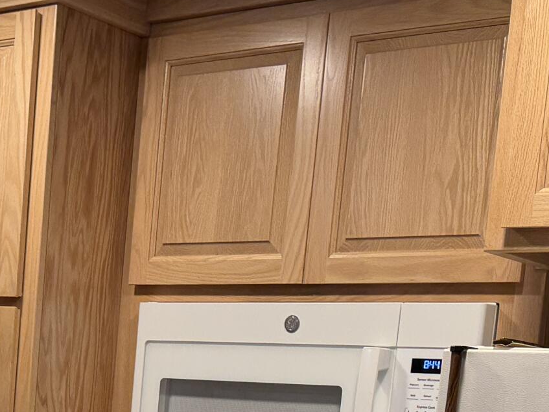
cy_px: 568
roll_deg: -3.4
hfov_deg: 22.5
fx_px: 1348
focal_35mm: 85
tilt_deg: -7.0
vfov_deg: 16.2
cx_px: 64
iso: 200
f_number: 1.78
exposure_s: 1/120
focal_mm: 6.76
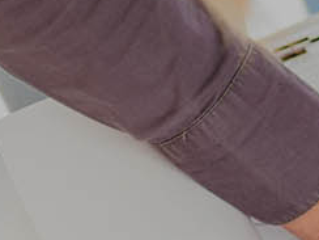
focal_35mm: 265
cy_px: 150
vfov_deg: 5.6
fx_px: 2442
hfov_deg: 7.0
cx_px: 809
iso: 200
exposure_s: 1/125
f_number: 1.8
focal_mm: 35
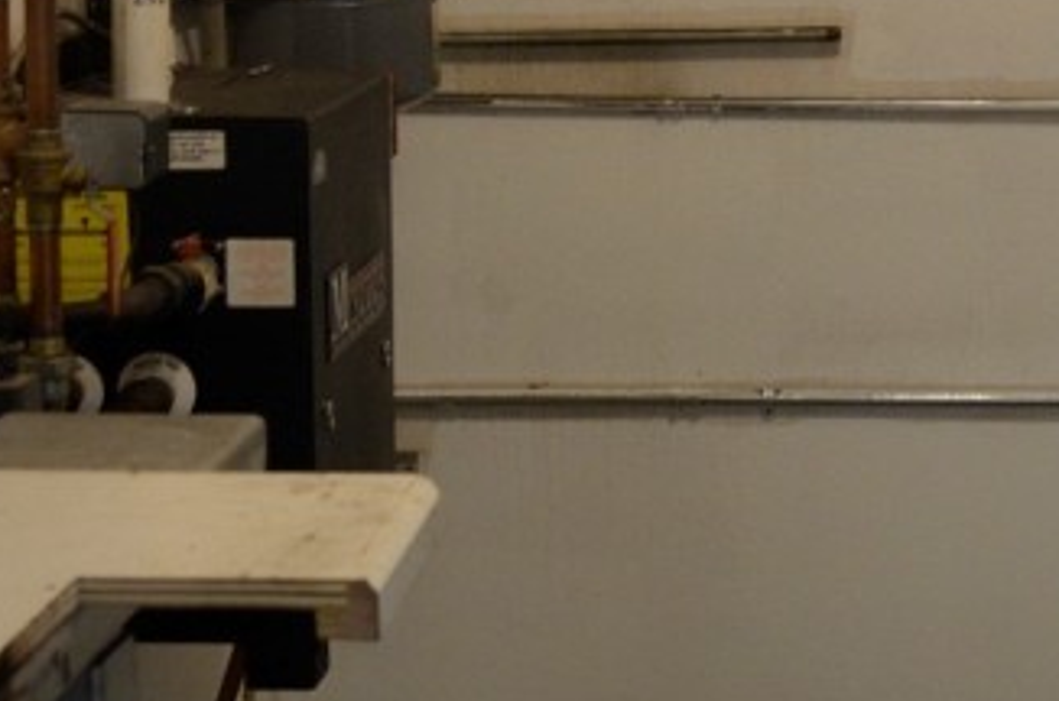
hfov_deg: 20.8
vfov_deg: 14.0
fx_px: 2818
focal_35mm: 96
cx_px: 976
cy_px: 55
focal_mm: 18
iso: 900
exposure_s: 1/30
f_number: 3.5
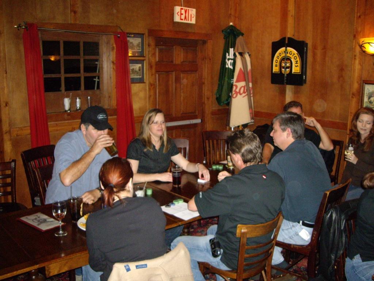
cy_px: 140
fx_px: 411
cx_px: 187
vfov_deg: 37.7
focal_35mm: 38
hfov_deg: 49.0
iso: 400
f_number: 2.7
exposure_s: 1/40
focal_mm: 6.2
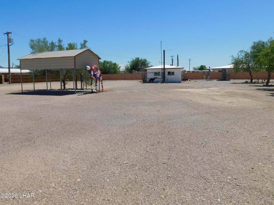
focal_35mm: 30
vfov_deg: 46.8
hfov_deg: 60.0
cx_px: 137
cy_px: 102
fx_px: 237
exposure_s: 1/800
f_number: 6.4
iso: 125
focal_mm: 5.3
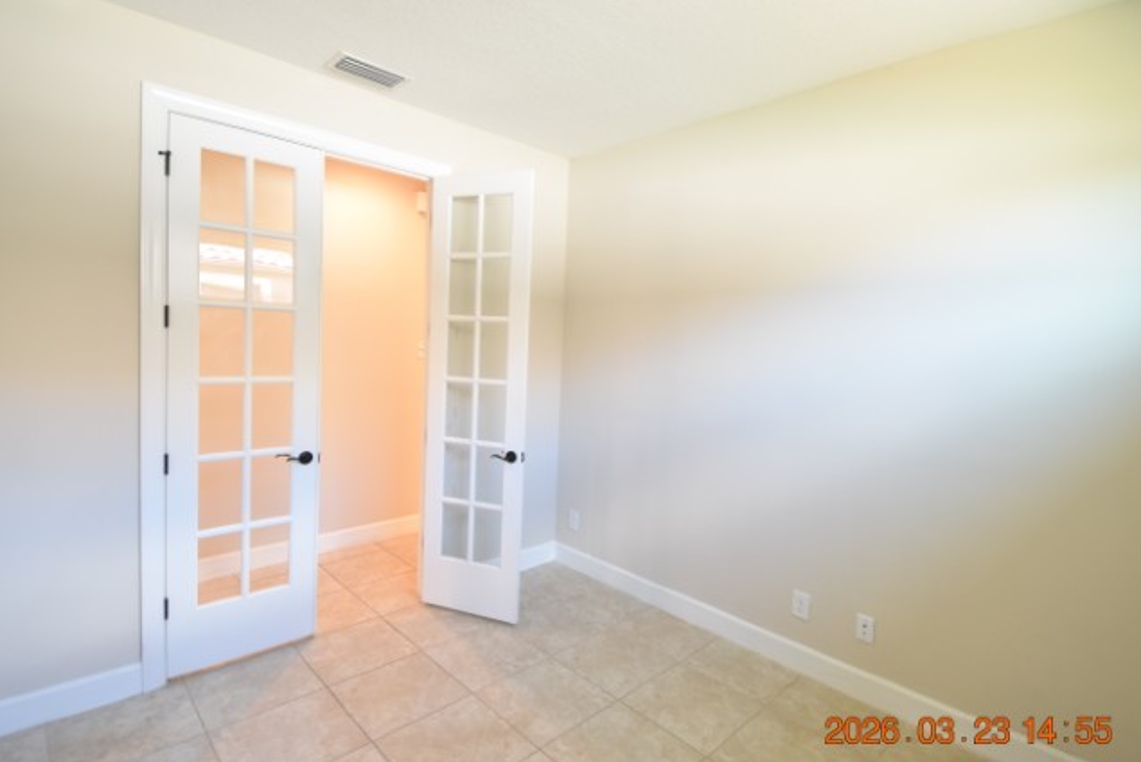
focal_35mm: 17
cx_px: 588
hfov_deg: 93.2
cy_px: 365
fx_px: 539
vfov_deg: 70.5
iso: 800
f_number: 3.5
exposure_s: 1/45
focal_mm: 10
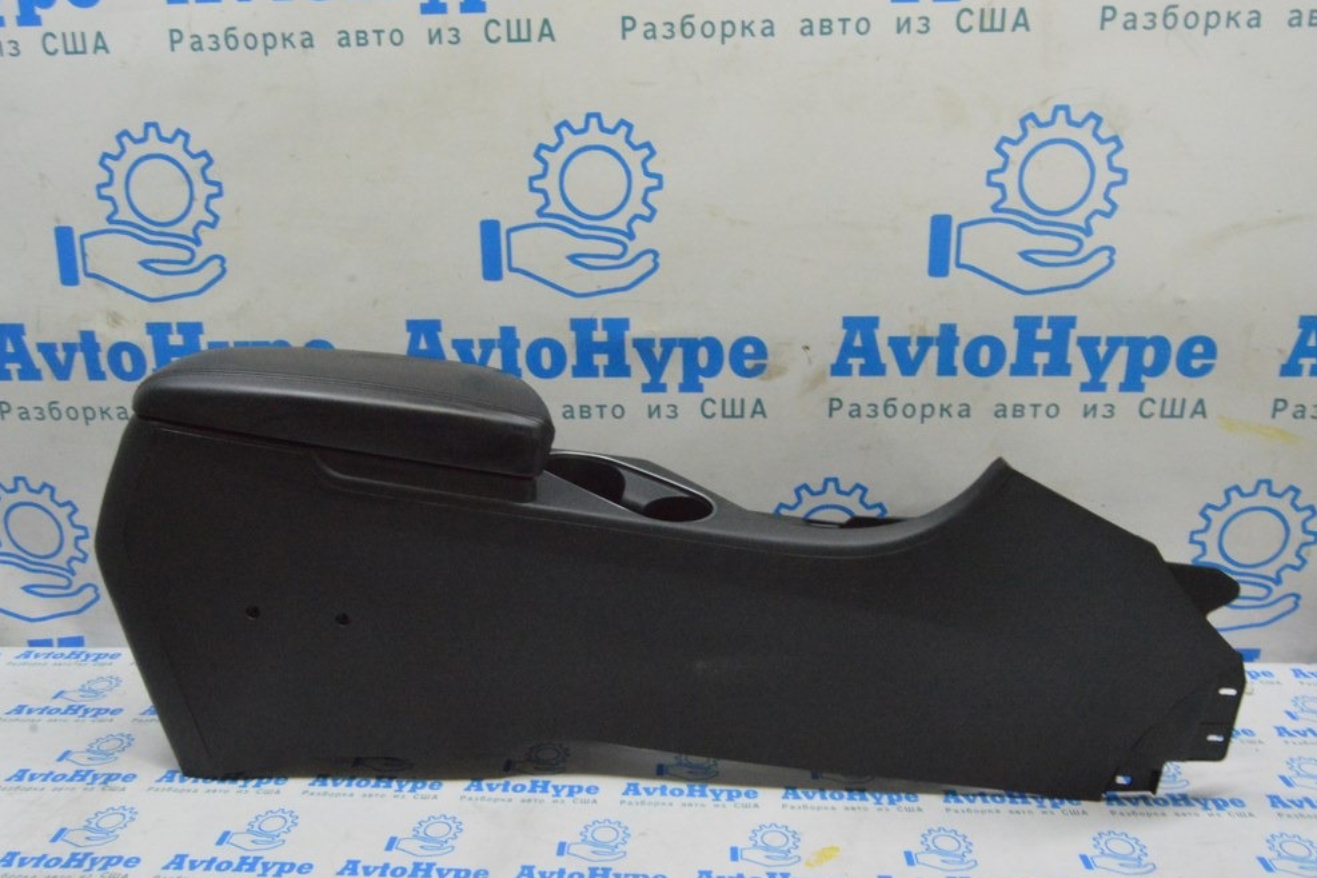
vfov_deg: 46.4
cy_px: 444
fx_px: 1024
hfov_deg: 65.5
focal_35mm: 28
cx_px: 662
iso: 6400
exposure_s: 1/20
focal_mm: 18
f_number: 20
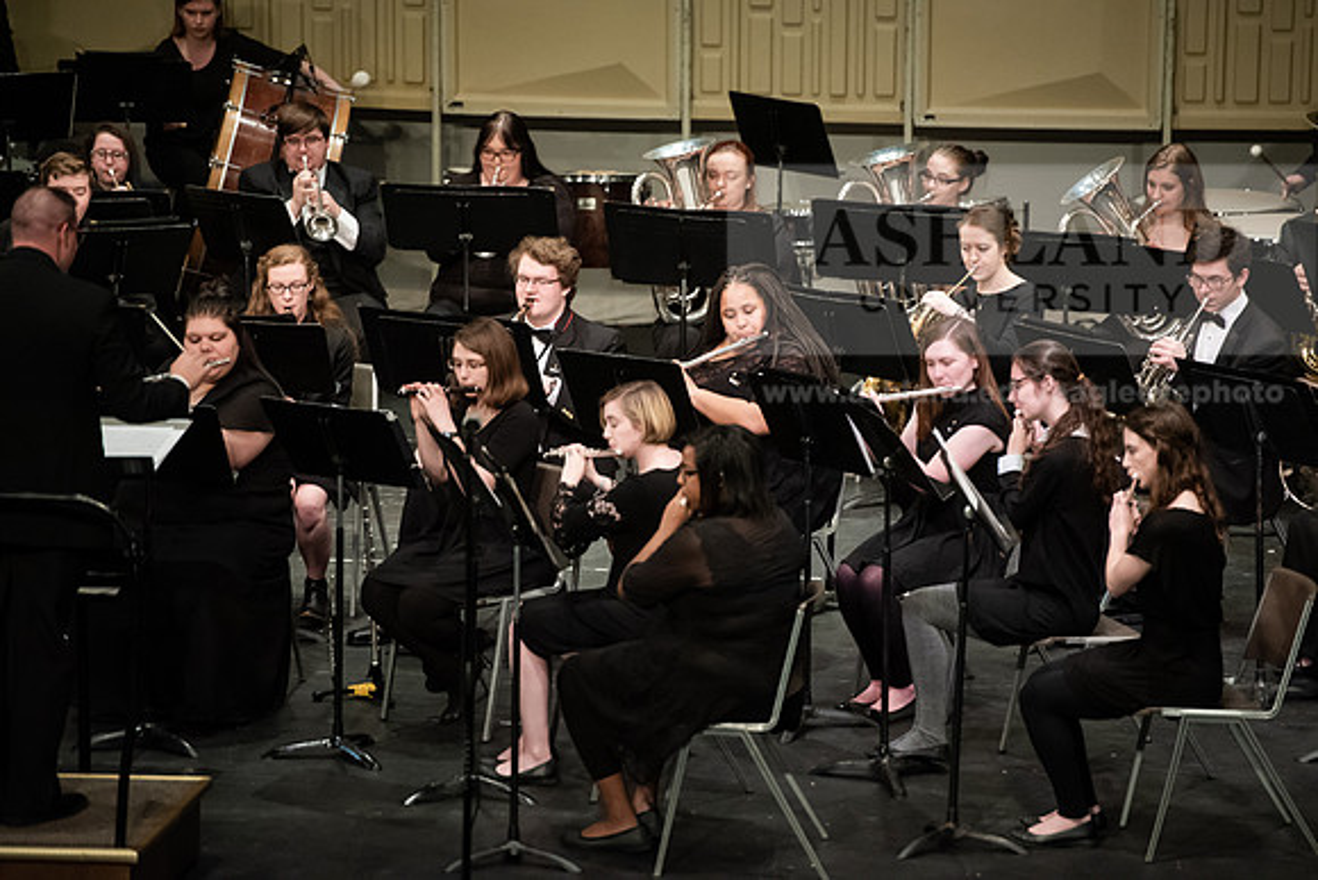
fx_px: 7324
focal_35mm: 200
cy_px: 440
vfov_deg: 6.9
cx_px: 659
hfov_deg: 10.3
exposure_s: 1/200
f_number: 3.5
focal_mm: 200
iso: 3200
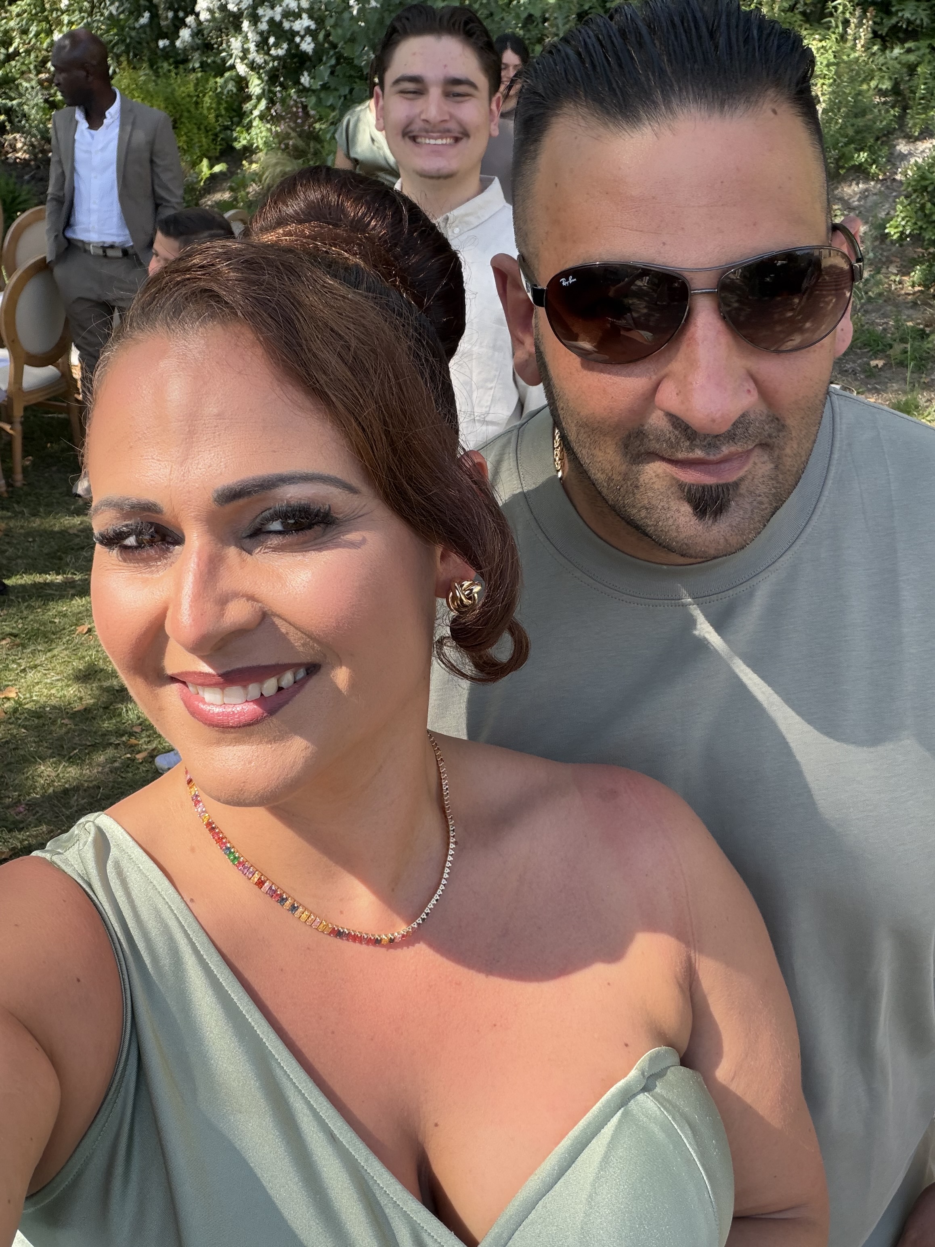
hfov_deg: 46.8
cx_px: 468
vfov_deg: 60.0
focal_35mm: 30
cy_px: 624
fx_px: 1080
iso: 32
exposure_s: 1/338
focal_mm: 2.71
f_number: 1.9
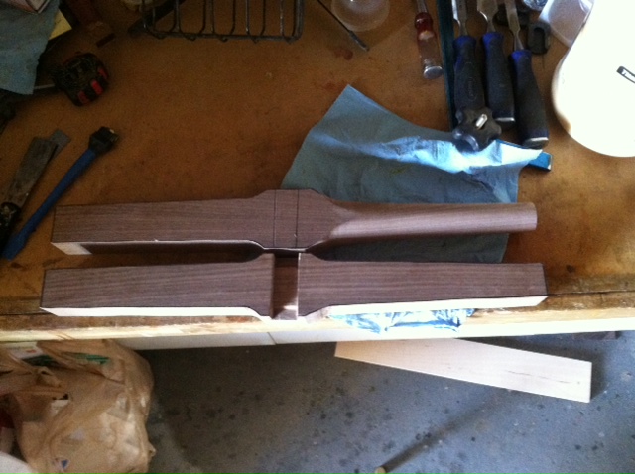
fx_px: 641
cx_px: 318
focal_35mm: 35
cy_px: 237
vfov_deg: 40.6
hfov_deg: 52.7
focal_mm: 3.85
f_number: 2.8
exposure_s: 1/15
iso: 640
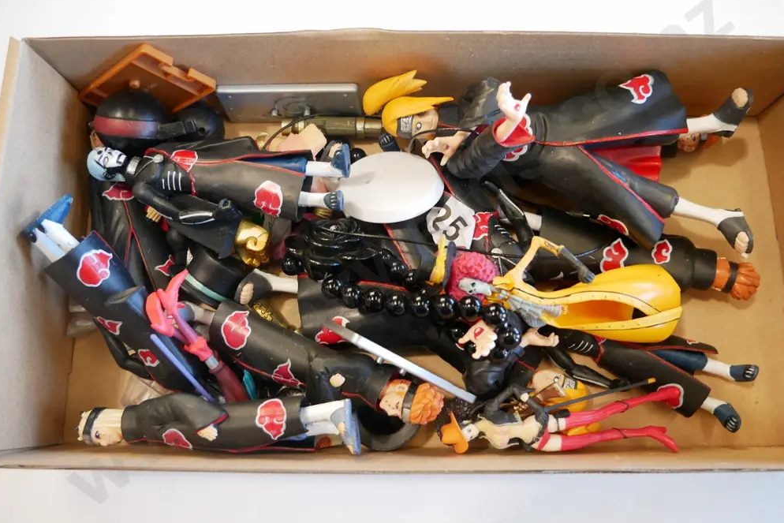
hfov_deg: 61.9
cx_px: 399
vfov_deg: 43.6
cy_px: 253
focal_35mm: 30
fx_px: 653
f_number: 3.6
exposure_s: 1/60
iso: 800
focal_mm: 14
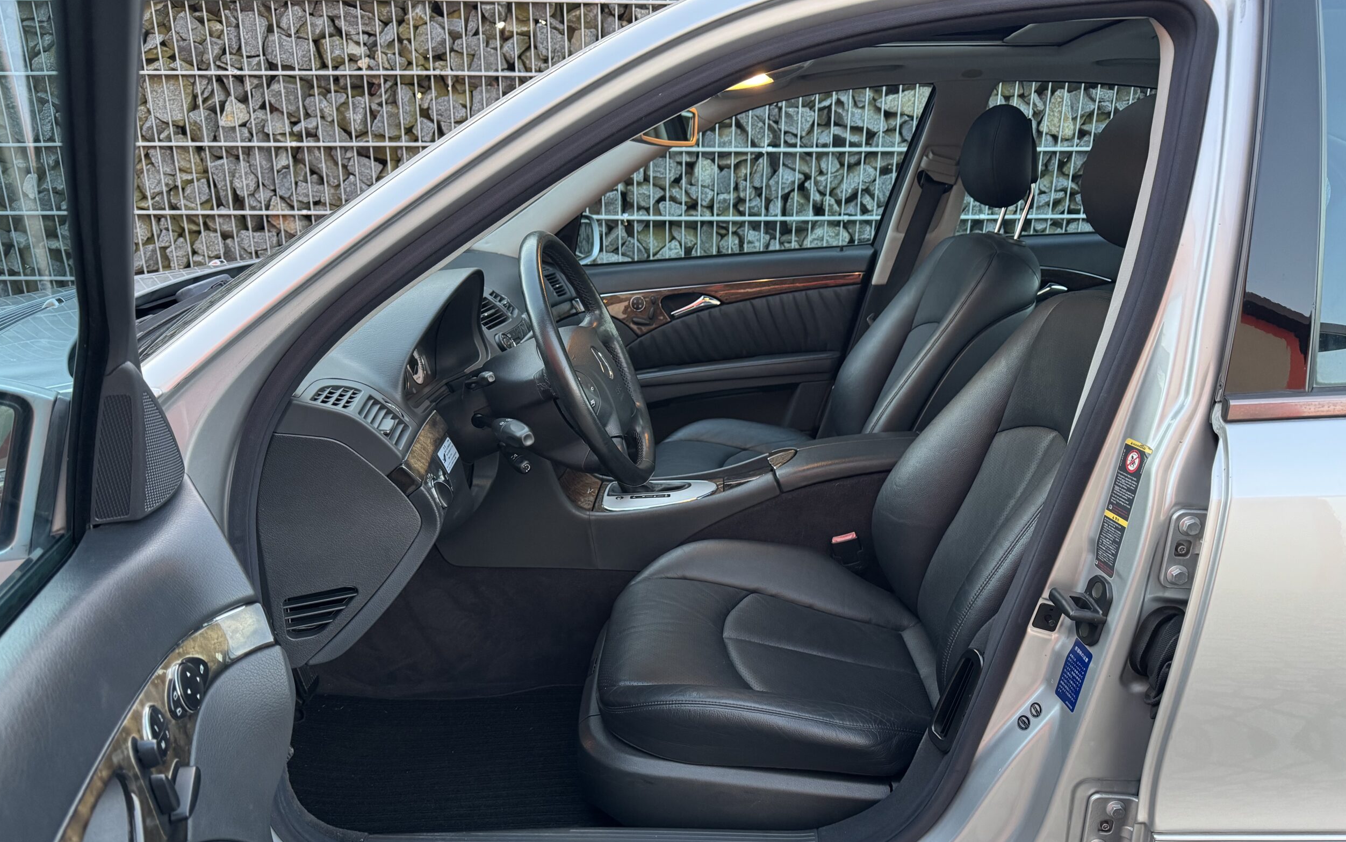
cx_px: 680
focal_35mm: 26
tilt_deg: -19.3
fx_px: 954
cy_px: 486
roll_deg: -1.1
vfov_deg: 47.4
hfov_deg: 70.4
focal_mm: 6.76
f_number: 1.78
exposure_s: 1/60
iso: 320
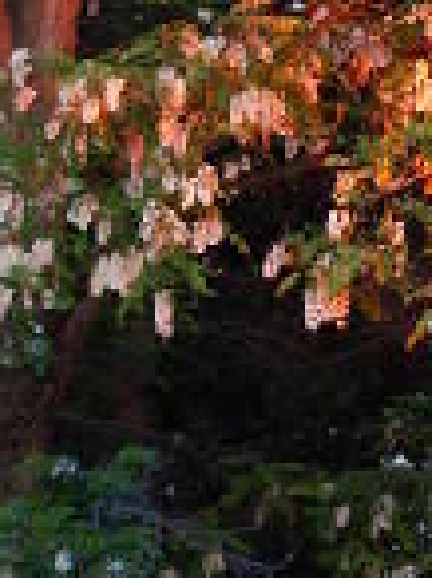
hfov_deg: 6.9
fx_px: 3521
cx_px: 610
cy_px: 63
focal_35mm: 211
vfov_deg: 9.4
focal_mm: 10.5
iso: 118
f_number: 3.4
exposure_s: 1/5.6
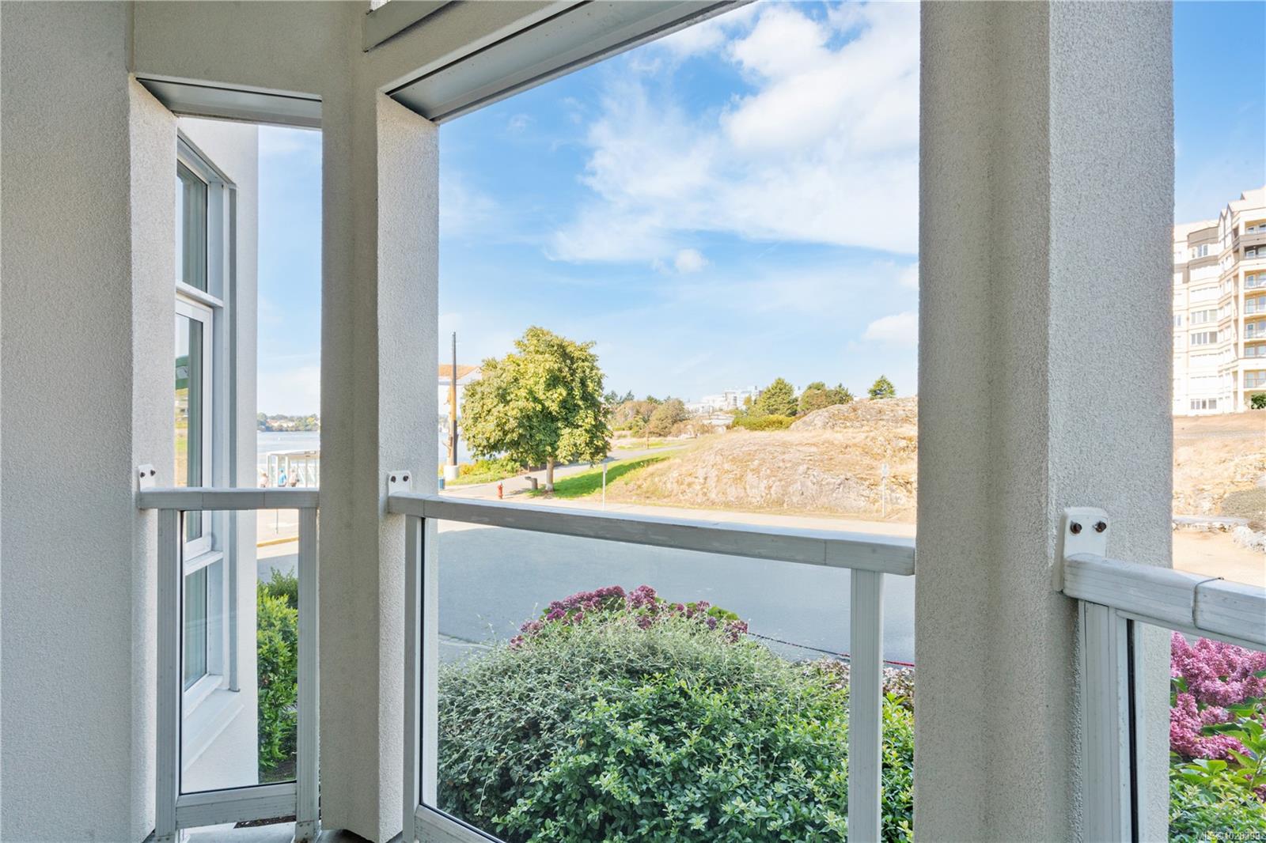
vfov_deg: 73.7
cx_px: 633
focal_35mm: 16
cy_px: 422
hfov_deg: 96.7
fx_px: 563
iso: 500
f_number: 22
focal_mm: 16
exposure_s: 1/45
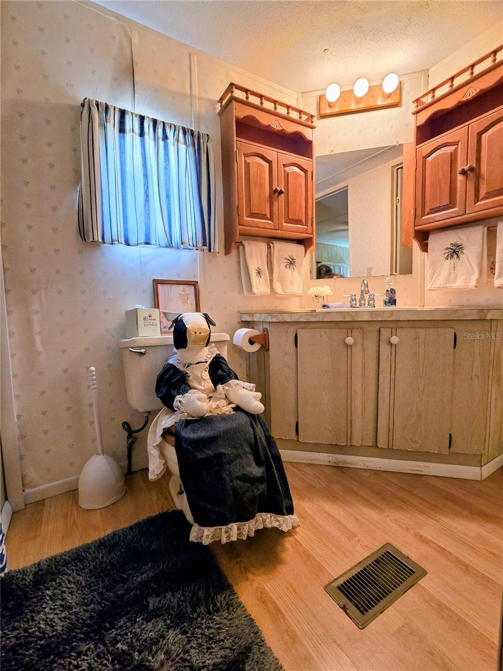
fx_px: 252
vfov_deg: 106.2
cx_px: 252
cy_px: 336
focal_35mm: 13
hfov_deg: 89.9
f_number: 2.2
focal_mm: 2.2
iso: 400
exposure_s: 1/60
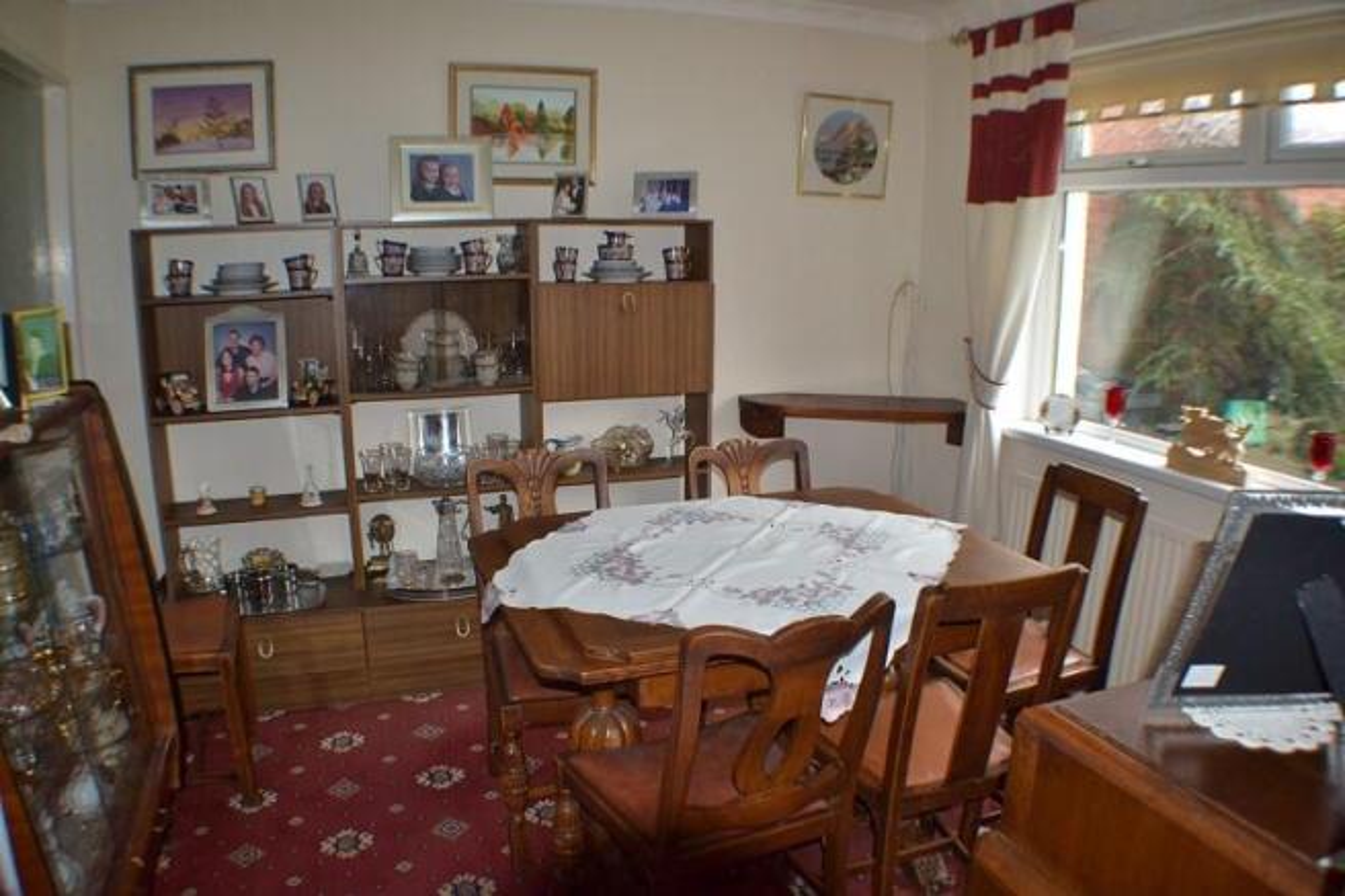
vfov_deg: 39.9
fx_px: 1233
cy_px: 448
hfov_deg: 57.2
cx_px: 672
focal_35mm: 33
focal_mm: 22
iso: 800
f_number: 3.8
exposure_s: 1/60
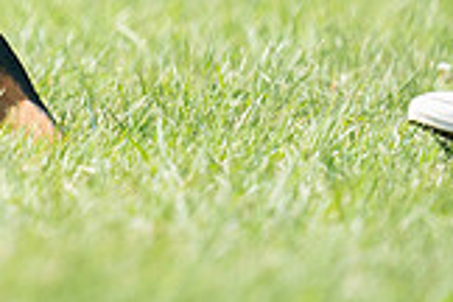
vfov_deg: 0.6
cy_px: -136
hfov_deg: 1.0
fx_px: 26989
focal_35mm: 2145
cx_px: -173
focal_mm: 600
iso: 2000
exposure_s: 1/4000
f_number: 6.3
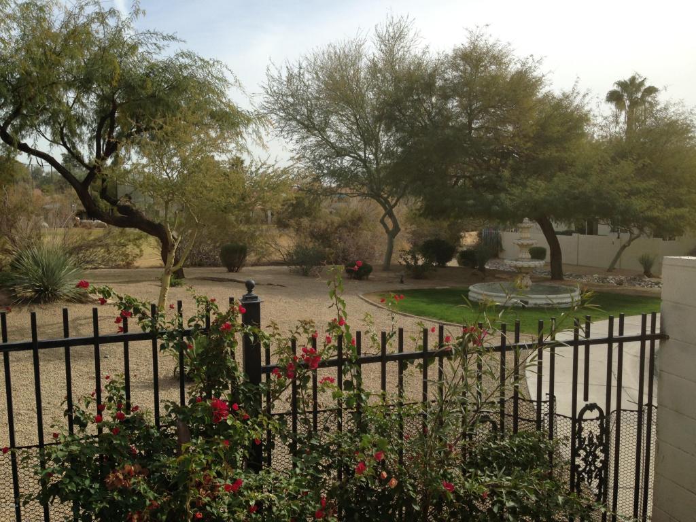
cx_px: 348
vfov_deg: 42.9
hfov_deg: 55.4
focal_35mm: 33
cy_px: 261
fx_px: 664
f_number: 2.4
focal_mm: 4.13
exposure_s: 1/1355
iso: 50
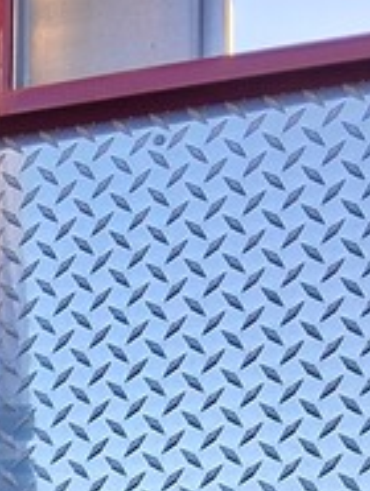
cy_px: 924
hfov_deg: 9.2
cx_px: -547
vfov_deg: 12.4
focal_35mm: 143
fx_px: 2033
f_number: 1.8
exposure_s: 1/100
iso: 25
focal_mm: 3.98
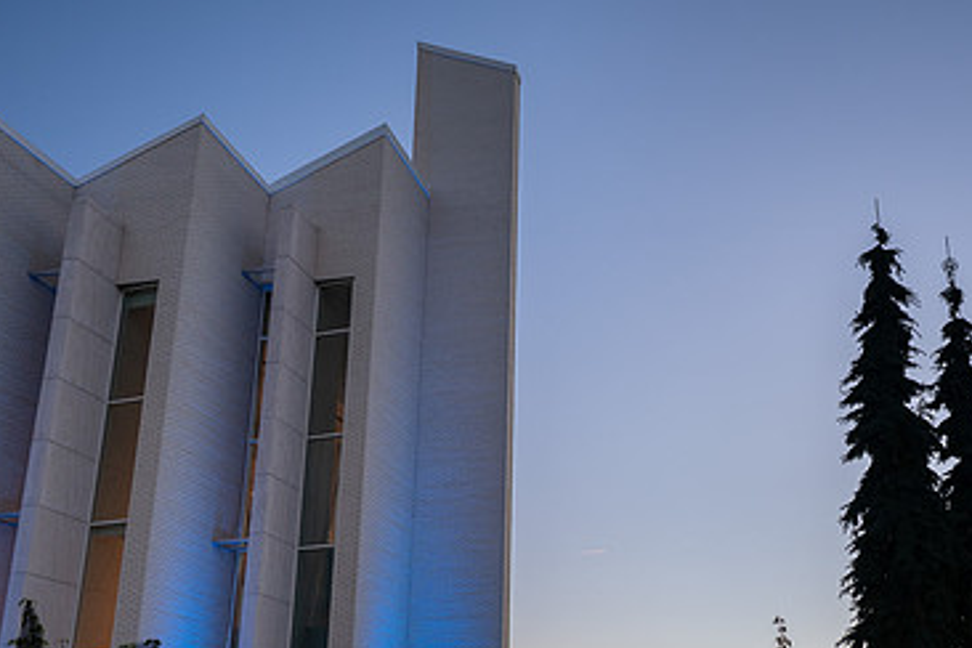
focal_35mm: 38
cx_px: 651
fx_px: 1026
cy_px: 471
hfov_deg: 49.8
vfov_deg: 34.4
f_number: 2.8
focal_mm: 24
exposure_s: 1/160
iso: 125
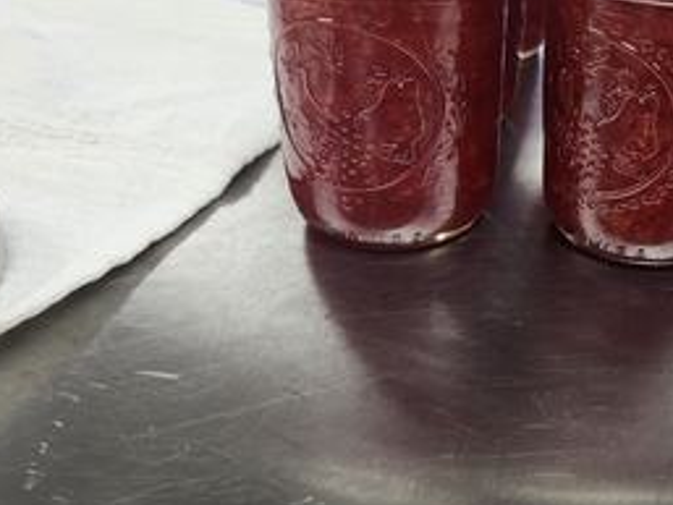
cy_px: 175
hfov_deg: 41.6
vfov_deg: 33.4
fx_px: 836
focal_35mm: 43
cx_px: 555
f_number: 1.8
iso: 160
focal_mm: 5.54
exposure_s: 1/120
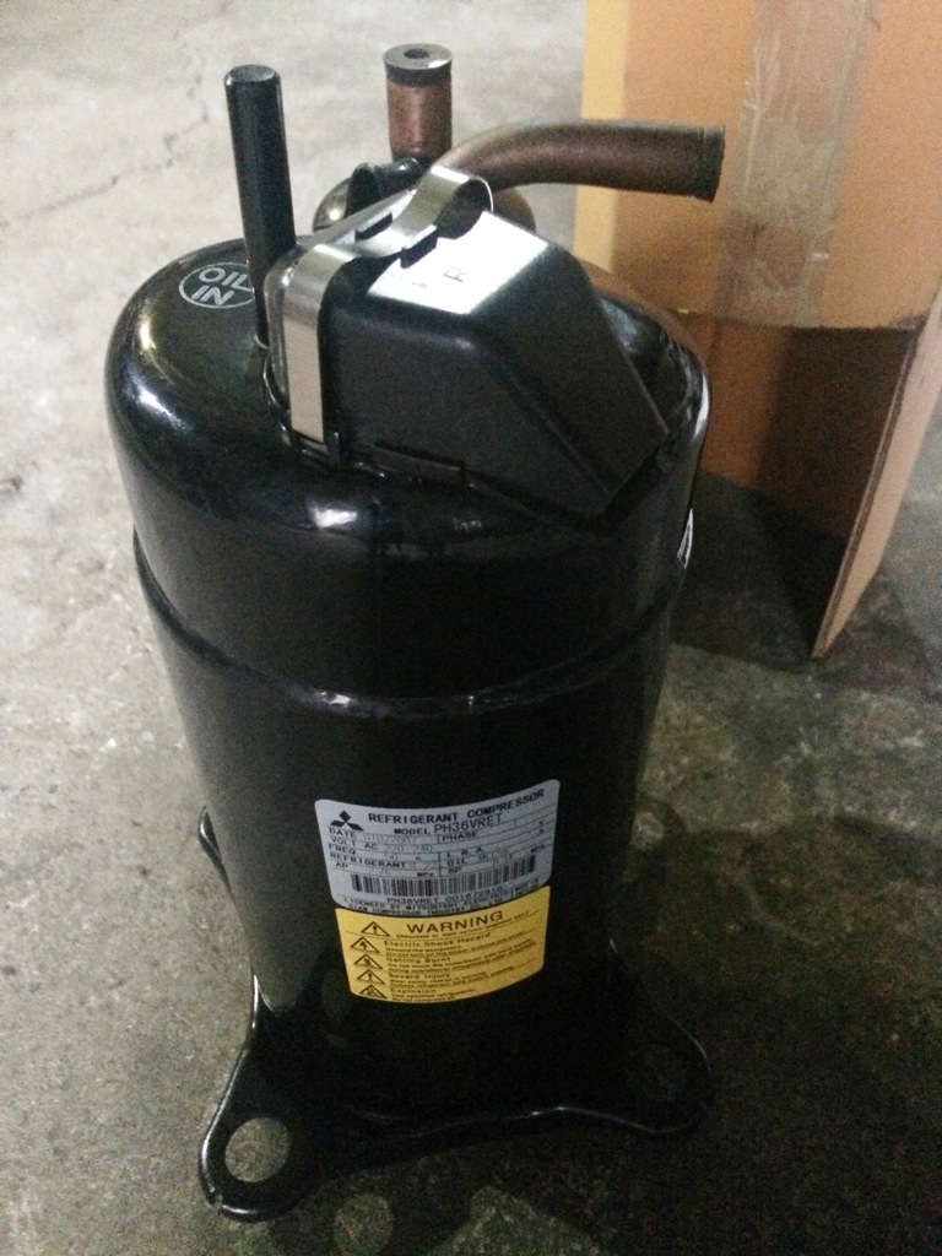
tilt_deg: -42.1
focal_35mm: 29
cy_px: 628
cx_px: 471
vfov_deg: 61.7
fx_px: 1052
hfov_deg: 48.2
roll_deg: -0.5
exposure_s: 1/17
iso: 1250
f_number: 2.2
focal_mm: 4.15
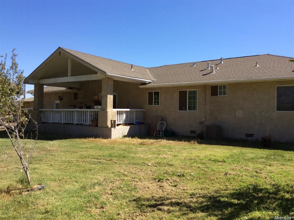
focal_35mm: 32
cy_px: 110
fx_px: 271
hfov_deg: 56.9
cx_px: 147
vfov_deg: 44.0
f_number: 2.4
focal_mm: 3.3
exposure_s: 1/1100
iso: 32
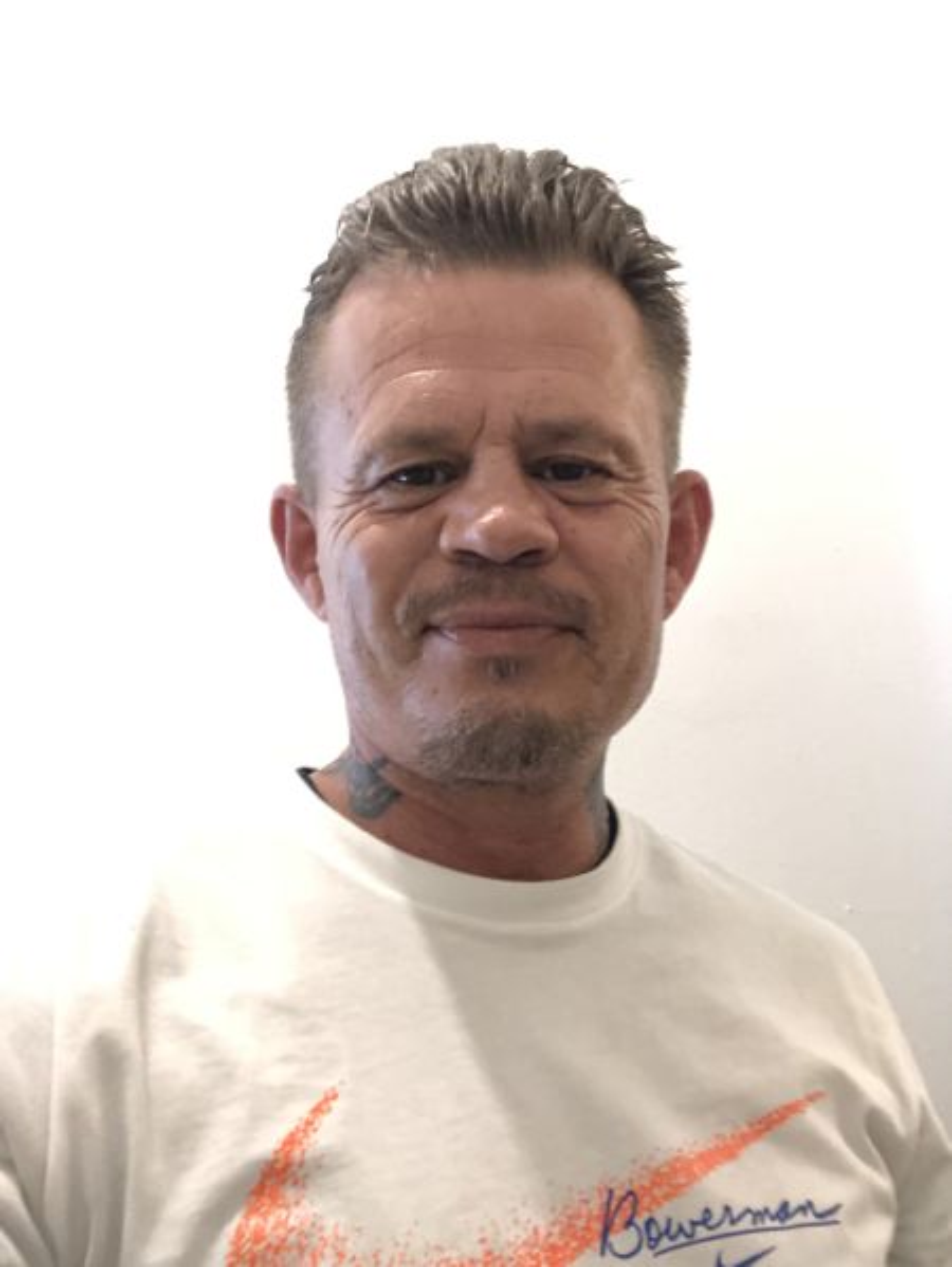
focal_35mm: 32
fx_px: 1172
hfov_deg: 44.2
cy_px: 634
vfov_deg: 56.8
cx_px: 476
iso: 250
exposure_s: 1/33
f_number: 2.2
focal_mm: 2.87
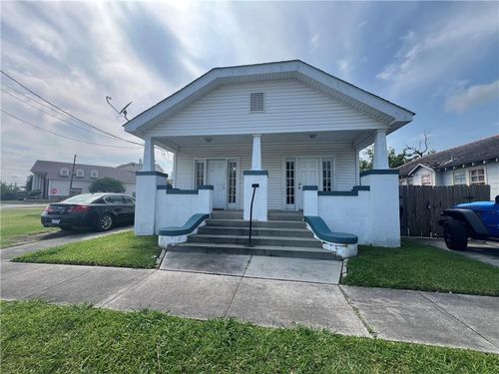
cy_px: 187
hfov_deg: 106.2
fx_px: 187
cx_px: 250
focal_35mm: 13
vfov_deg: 89.9
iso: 32
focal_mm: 1.57
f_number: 1.8
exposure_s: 1/791
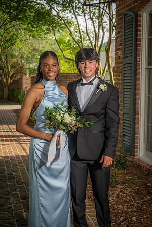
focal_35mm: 51
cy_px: 114
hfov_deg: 26.5
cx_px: 76
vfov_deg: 38.9
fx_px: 323
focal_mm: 51
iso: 100
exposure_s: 1/160
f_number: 5.6
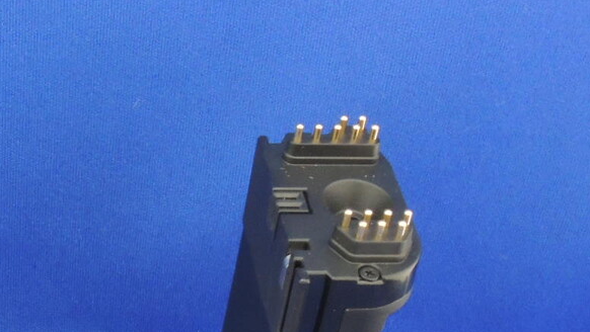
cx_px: -12
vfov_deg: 11.7
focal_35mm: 101
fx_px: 1581
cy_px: 444
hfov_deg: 20.4
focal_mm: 8.1
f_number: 7.1
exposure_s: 1/13
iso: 720
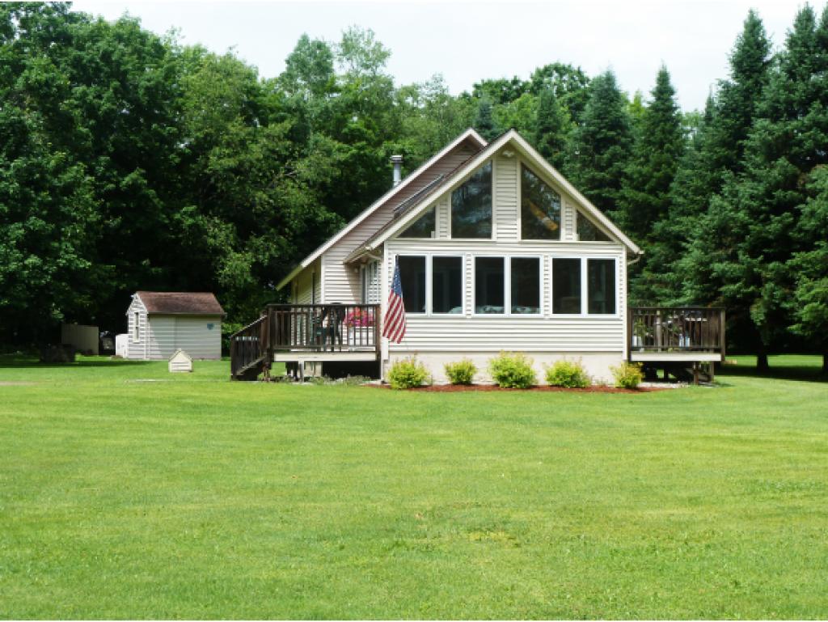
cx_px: 414
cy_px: 311
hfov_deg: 36.8
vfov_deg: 28.1
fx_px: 1244
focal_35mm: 52
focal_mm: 8.5
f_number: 4.5
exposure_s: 1/500
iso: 80
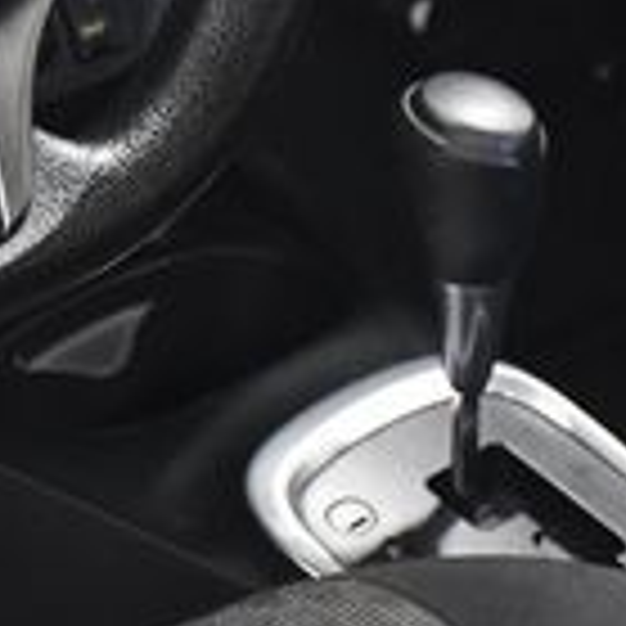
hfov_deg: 8.5
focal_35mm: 204
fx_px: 4174
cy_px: -272
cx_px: -185
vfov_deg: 8.4
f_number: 4.2
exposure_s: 1/160
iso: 2500
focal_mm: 35
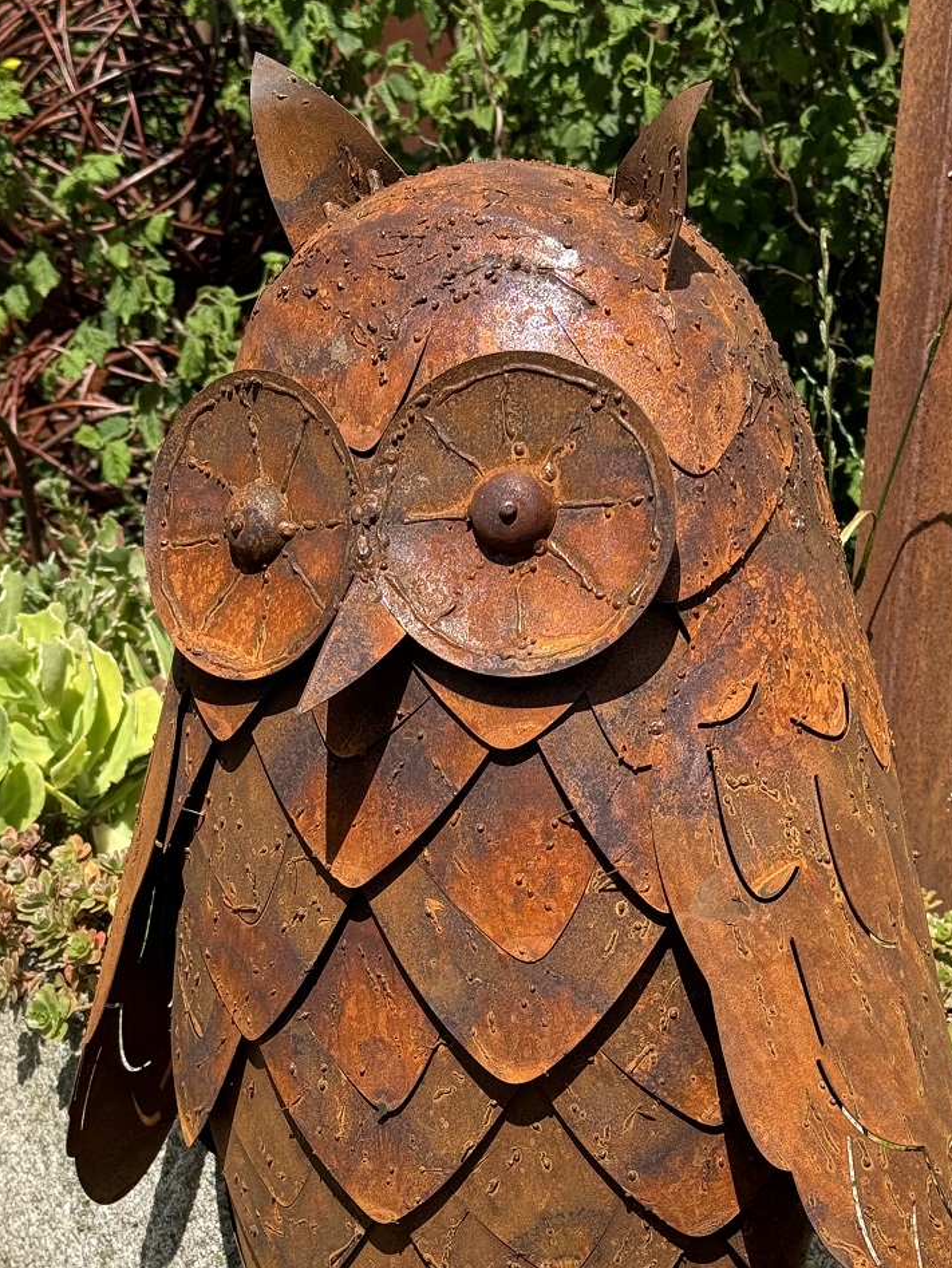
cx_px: 513
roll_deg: -3.8
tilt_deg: -10.9
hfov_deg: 19.4
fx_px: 2785
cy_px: 881
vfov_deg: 25.5
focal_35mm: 76
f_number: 1.78
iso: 64
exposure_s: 1/2959
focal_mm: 6.76
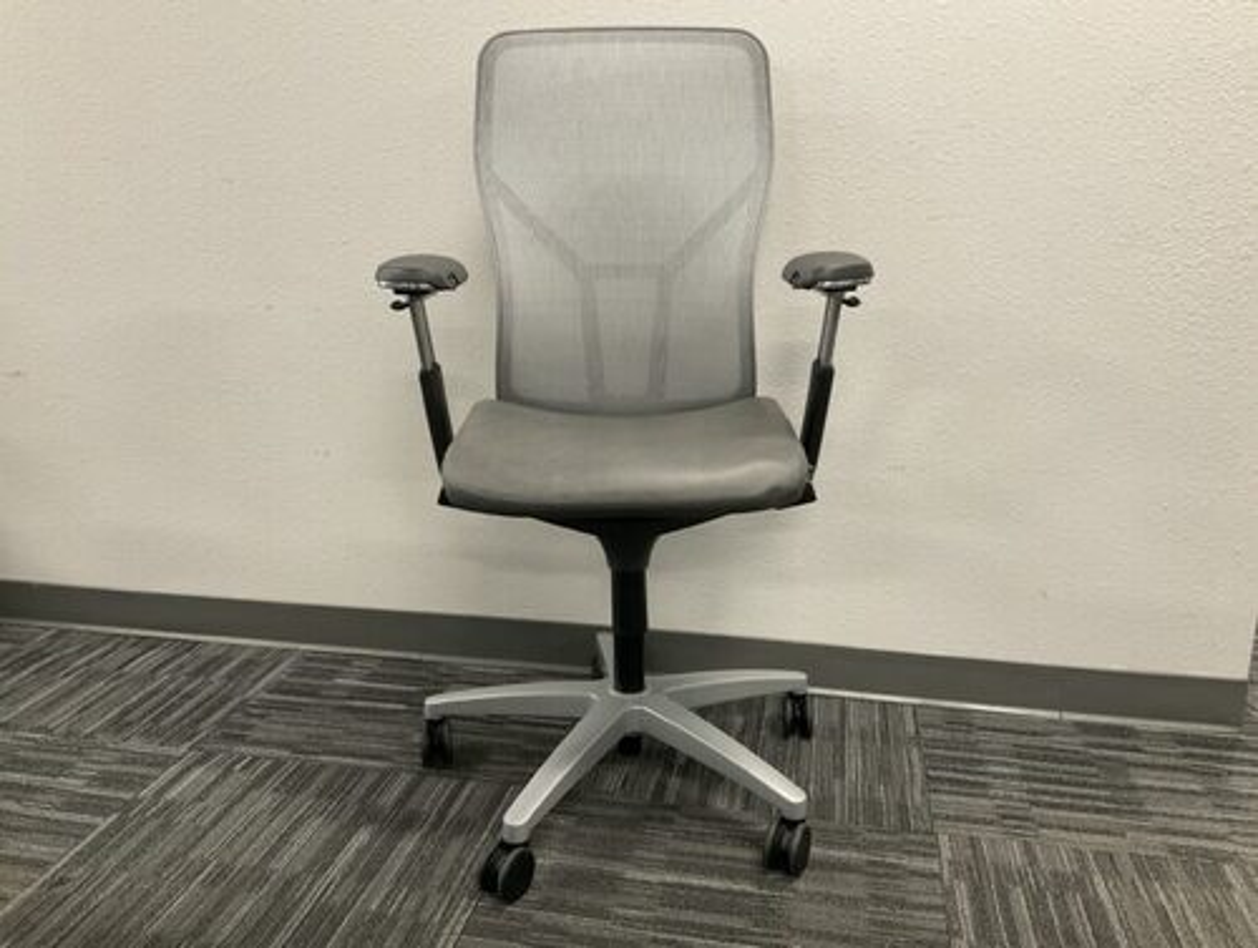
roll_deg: -0.6
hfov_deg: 61.6
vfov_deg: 48.4
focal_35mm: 29
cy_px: 474
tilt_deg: -14.5
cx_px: 629
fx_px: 1056
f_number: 1.8
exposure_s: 1/60
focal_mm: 3
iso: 125
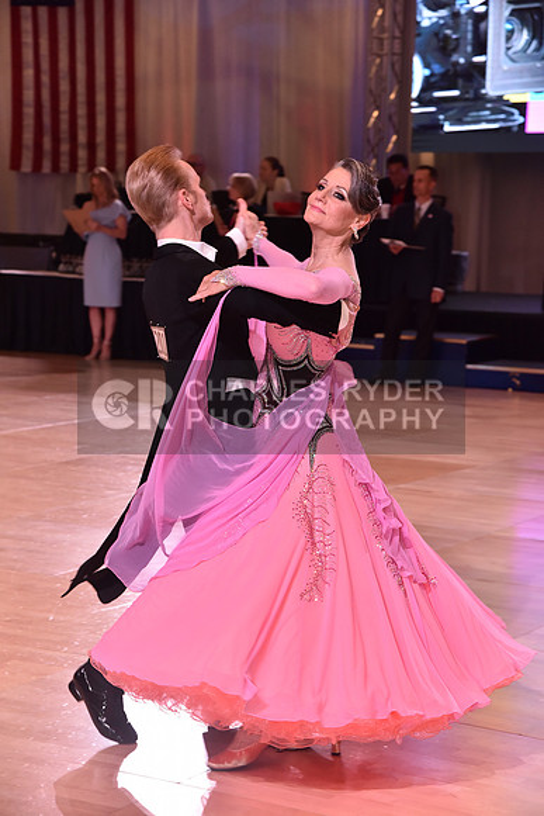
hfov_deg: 16.1
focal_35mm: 85
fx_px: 1925
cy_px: 408
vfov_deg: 23.9
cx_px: 272
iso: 1600
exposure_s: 1/250
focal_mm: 85
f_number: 5
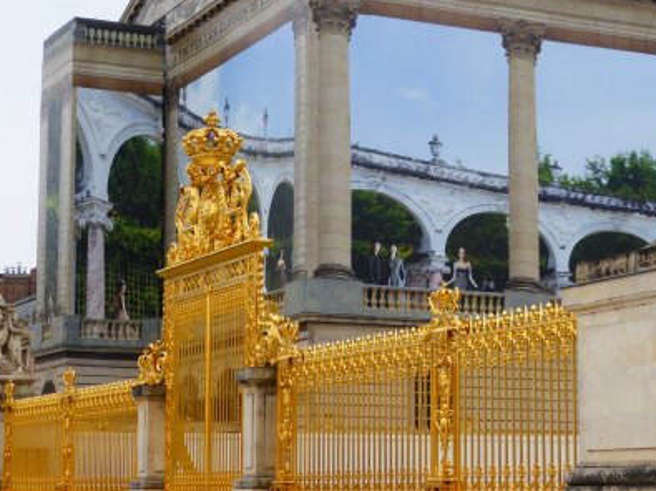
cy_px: 232
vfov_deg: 15.9
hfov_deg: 21.0
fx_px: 1762
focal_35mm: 93
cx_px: 420
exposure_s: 1/200
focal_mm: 9.7
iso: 100
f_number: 4.6
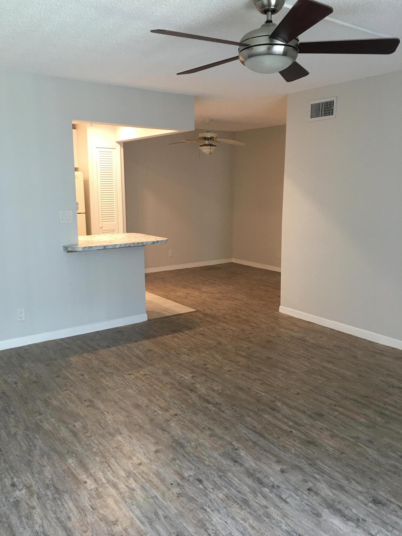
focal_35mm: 29
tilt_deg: -8.5
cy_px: 268
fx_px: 449
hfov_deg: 48.2
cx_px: 201
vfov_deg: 61.7
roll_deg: +0.0
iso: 50
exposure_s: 1/15
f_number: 2.2
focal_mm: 4.15
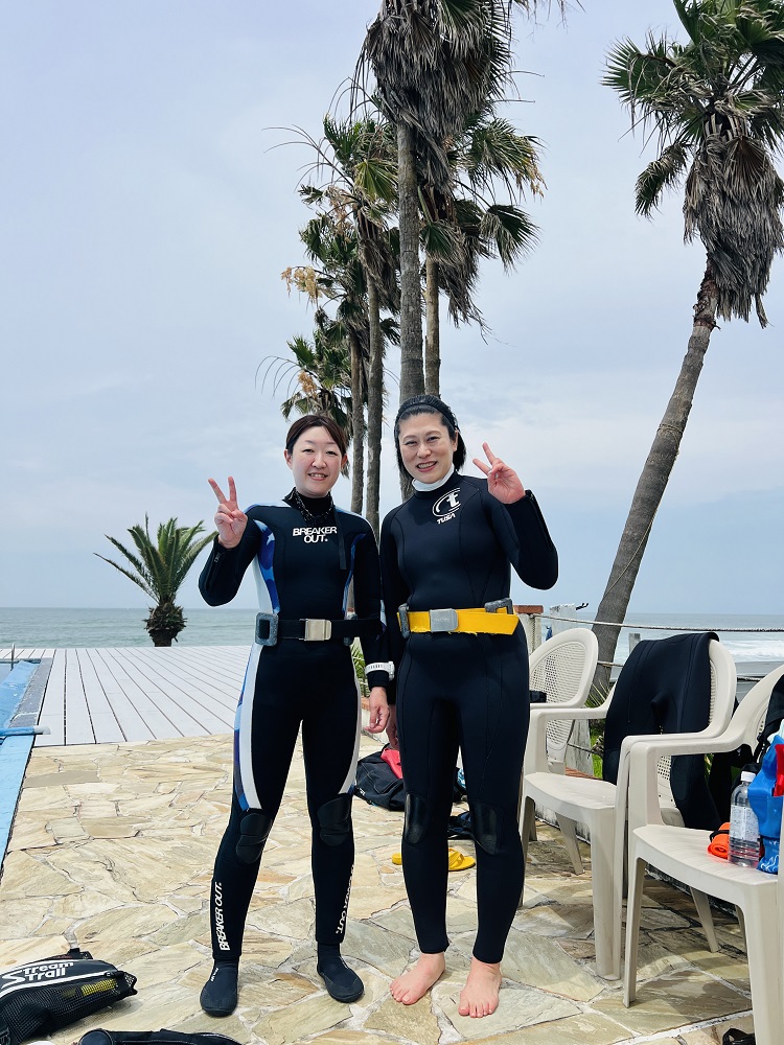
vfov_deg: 67.3
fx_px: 785
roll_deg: -0.7
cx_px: 392
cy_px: 522
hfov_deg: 53.1
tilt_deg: +4.7
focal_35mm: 26
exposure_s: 1/8696
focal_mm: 5.7
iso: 50
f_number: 1.5
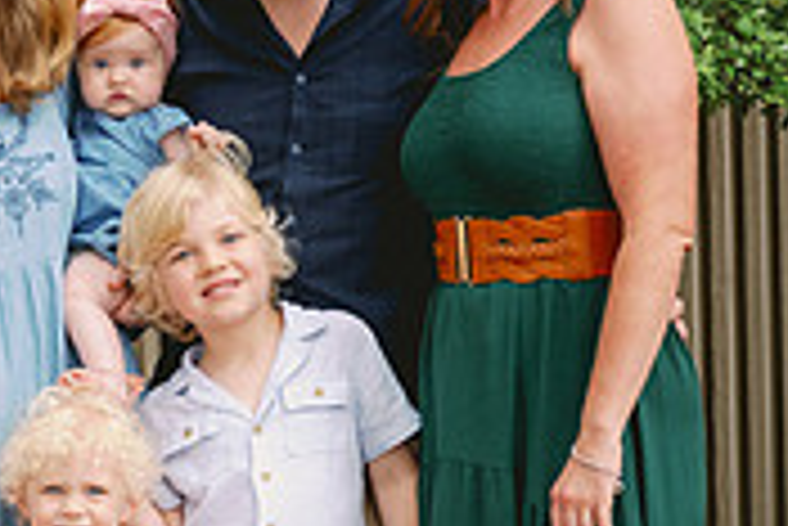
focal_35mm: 149
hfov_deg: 13.6
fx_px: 3264
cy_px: 438
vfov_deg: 9.2
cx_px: 9
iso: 320
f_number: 2.8
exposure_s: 1/250
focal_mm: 45
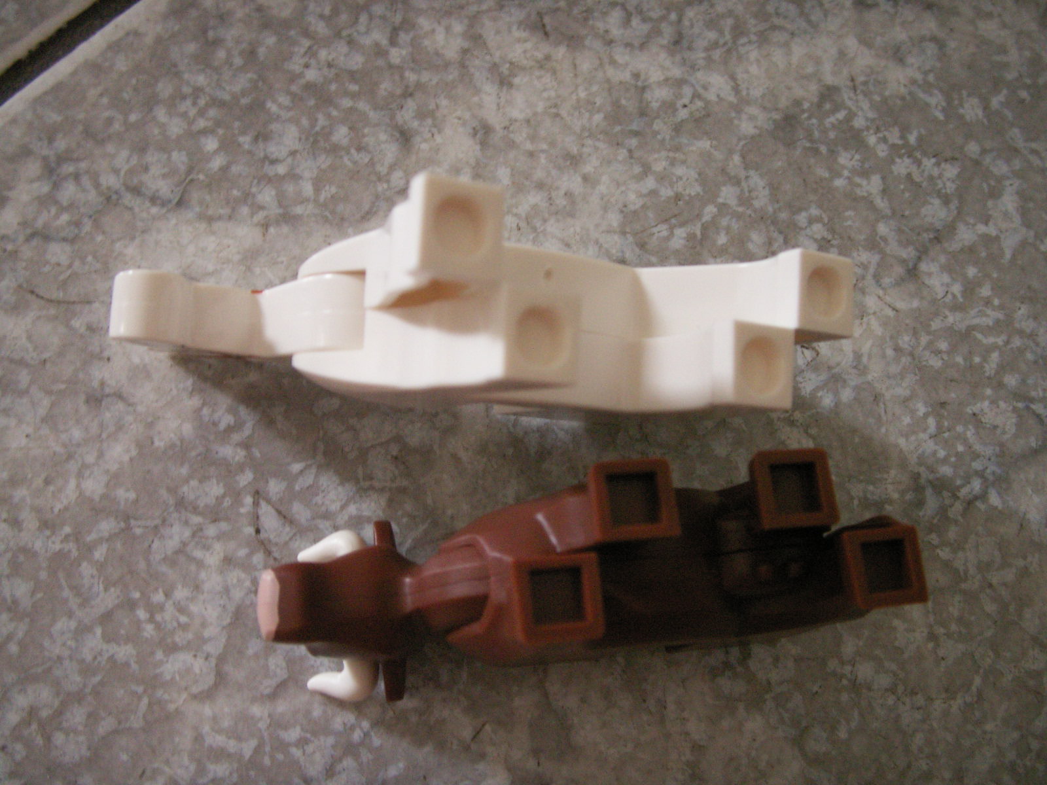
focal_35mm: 37
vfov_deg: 38.7
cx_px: 524
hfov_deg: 50.1
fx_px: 1119
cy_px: 392
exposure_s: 1/10
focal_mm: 7.7
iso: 160
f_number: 3.5
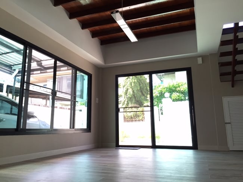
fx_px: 204
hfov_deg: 61.6
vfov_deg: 48.3
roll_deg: +0.1
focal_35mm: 29
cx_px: 122
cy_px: 91
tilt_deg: +11.3
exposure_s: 1/120
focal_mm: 4.15
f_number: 2.2
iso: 50
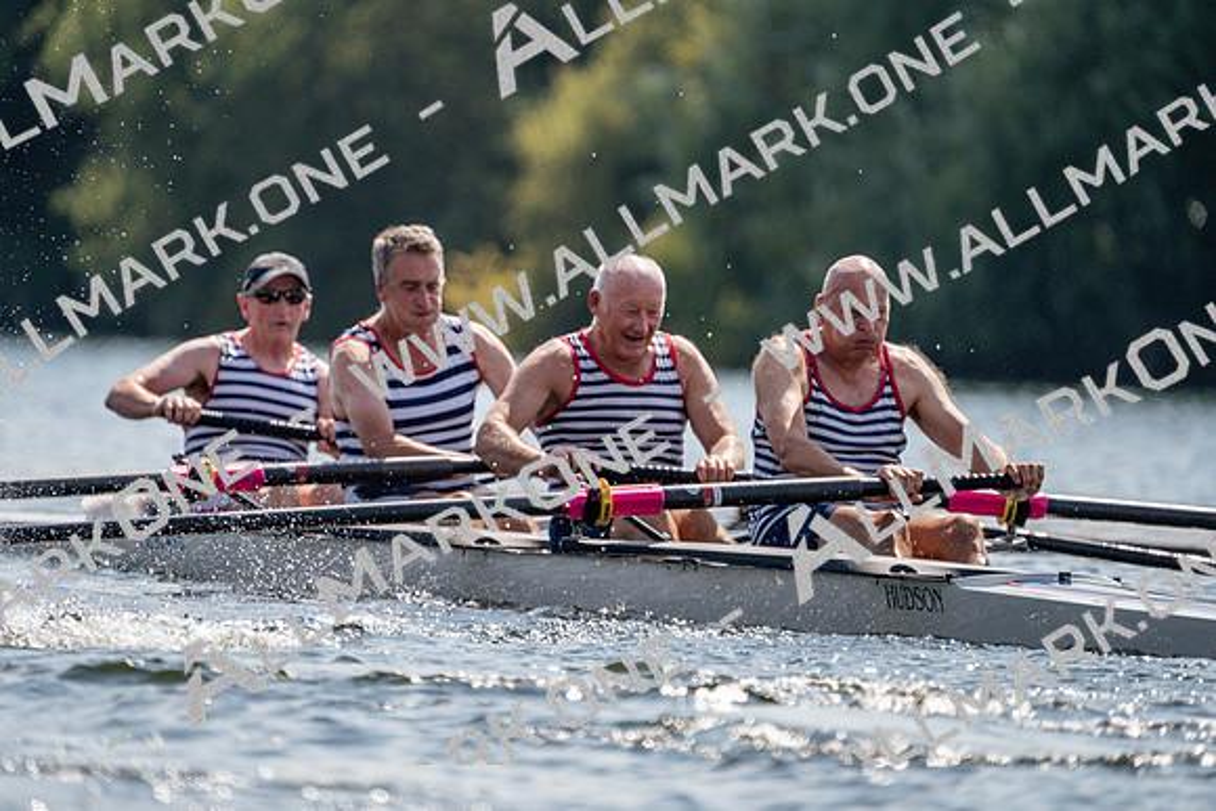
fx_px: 20270
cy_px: 406
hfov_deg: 3.4
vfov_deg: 2.3
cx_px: 608
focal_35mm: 600
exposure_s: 1/1600
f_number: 6.3
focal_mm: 600
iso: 250
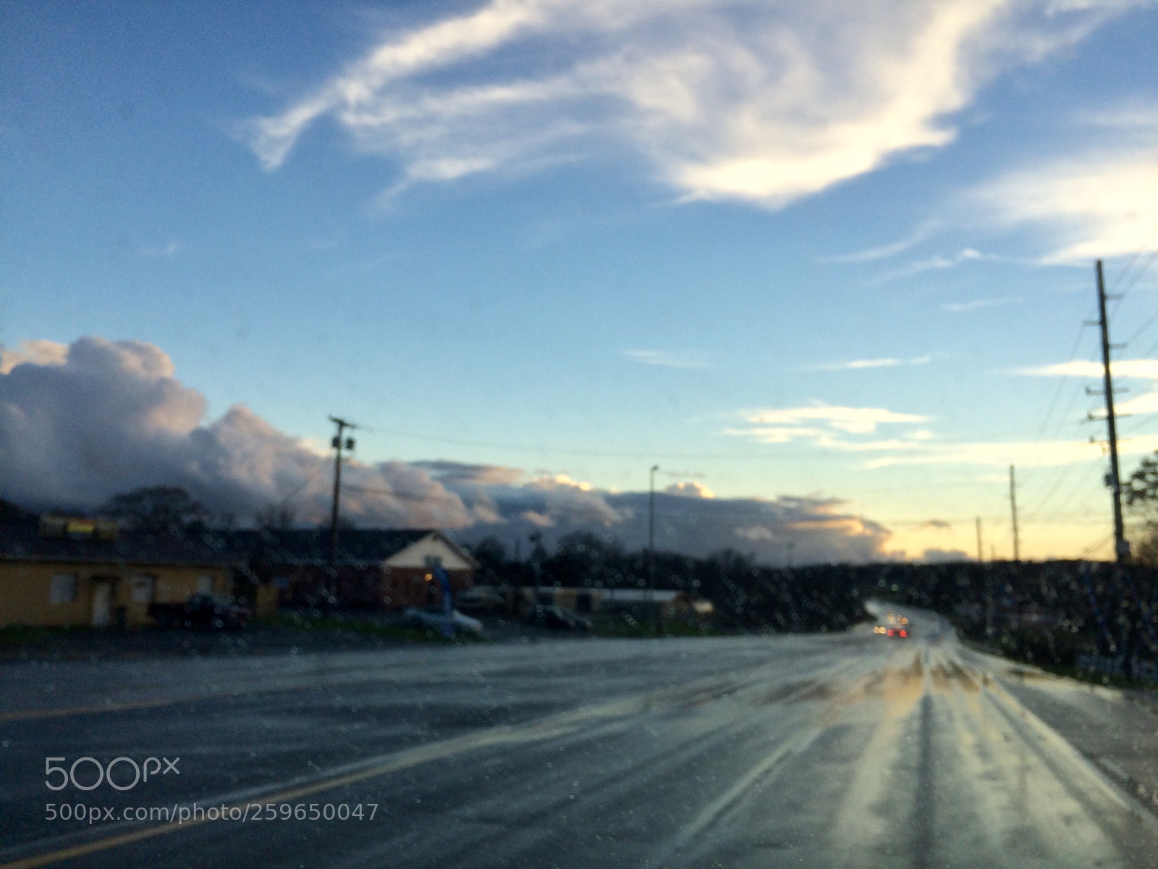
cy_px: 434
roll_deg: -2.9
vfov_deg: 48.2
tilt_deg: +3.8
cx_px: 579
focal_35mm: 29
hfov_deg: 61.7
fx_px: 970
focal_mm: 4.15
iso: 32
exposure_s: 1/513
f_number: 2.2
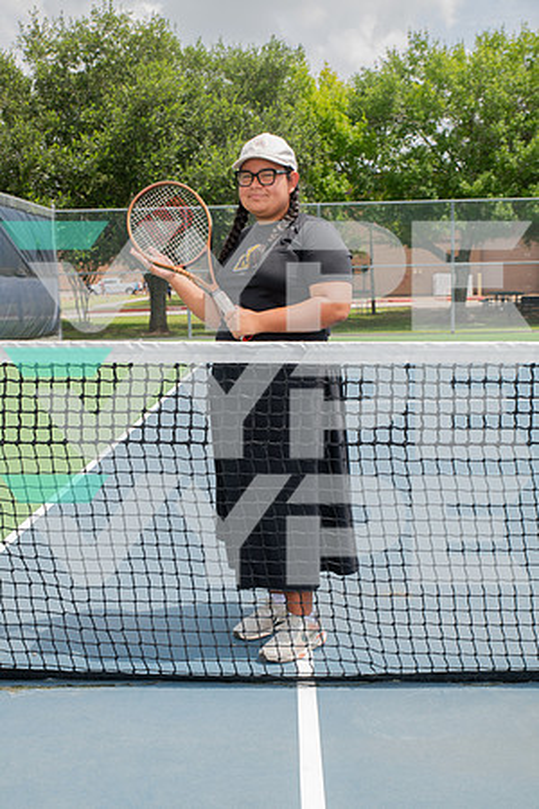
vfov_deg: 48.5
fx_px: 898
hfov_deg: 33.4
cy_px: 404
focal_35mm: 40
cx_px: 270
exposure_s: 1/320
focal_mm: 40
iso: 100
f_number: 6.3
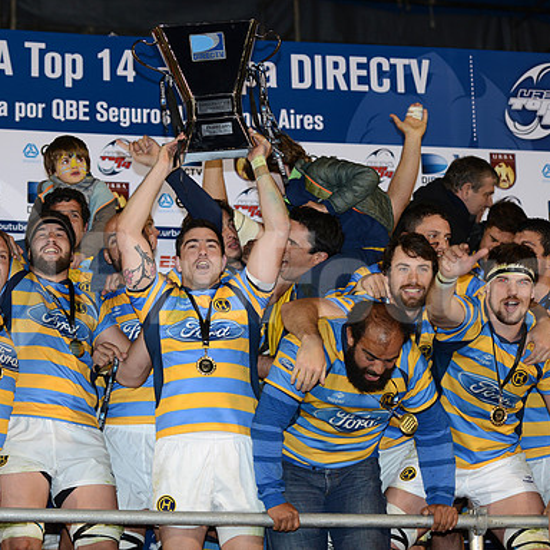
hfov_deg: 11.3
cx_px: 196
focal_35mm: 154
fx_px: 2768
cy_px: 274
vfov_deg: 11.3
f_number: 2.8
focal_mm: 120
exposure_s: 1/160
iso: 800
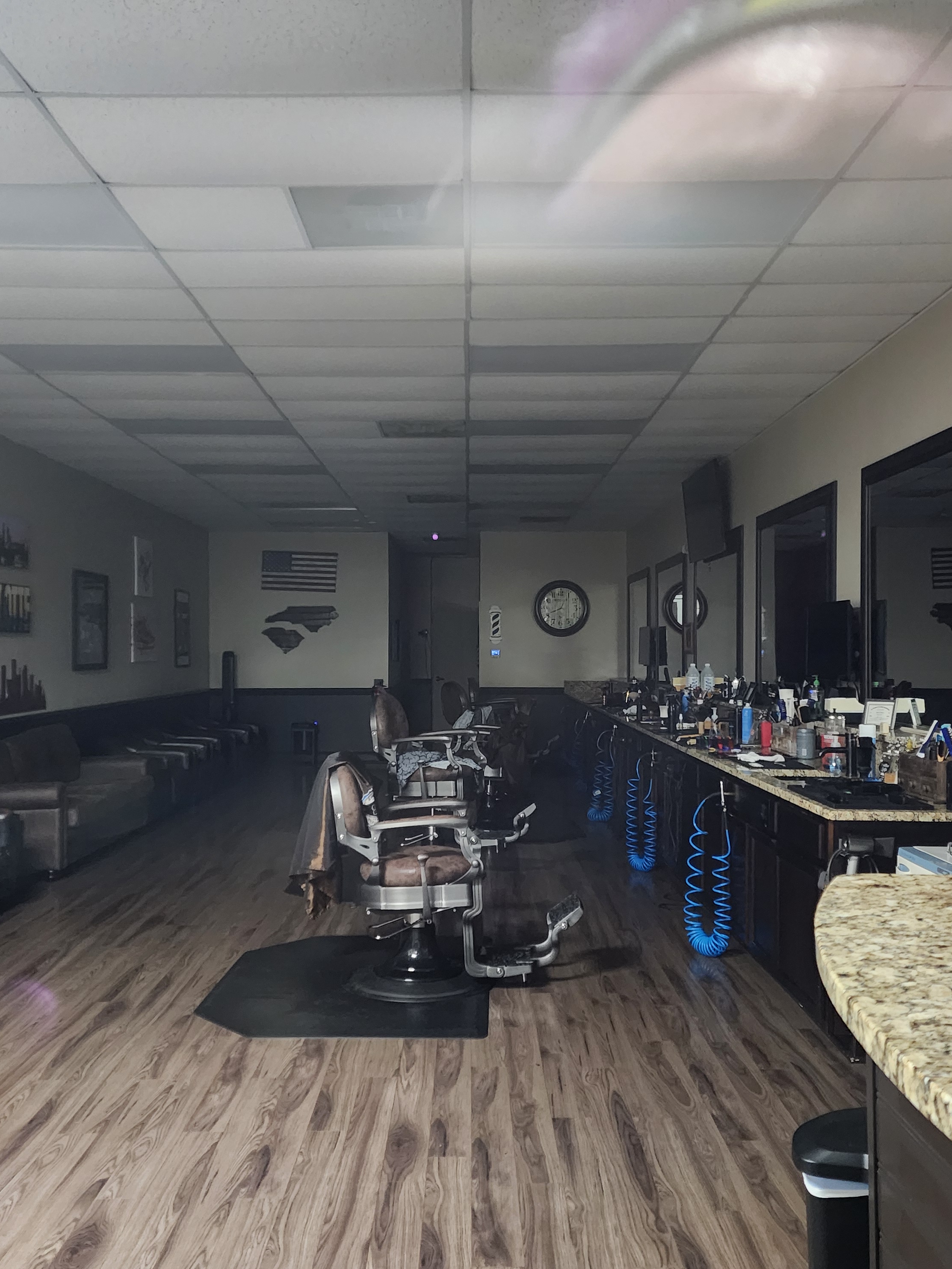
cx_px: 455
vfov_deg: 58.4
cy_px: 640
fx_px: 1137
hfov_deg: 45.4
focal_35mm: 31
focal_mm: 6.4
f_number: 1.8
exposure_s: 1/24
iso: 1250
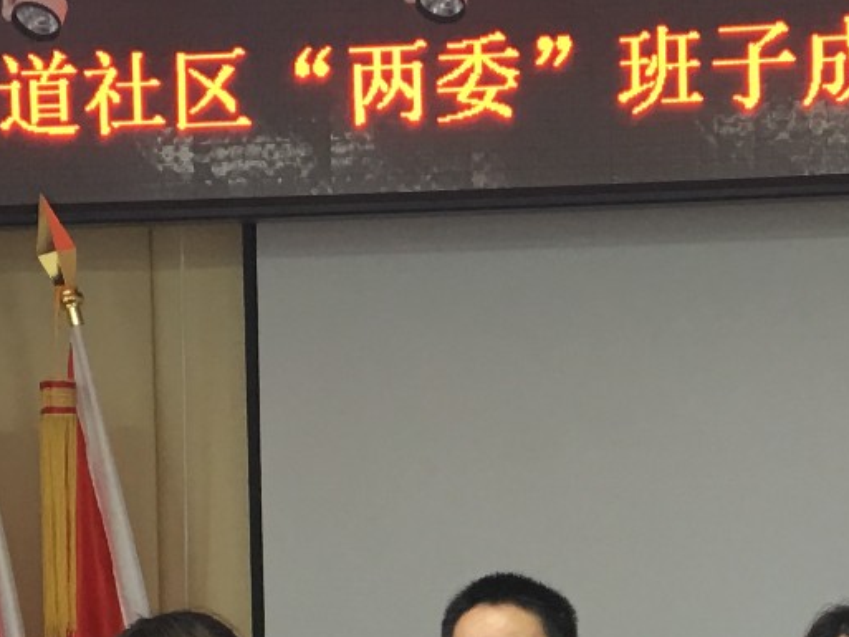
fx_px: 2772
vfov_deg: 12.7
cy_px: 842
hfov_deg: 17.2
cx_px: 725
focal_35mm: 113
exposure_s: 1/17
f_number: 2.2
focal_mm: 4.15
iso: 32
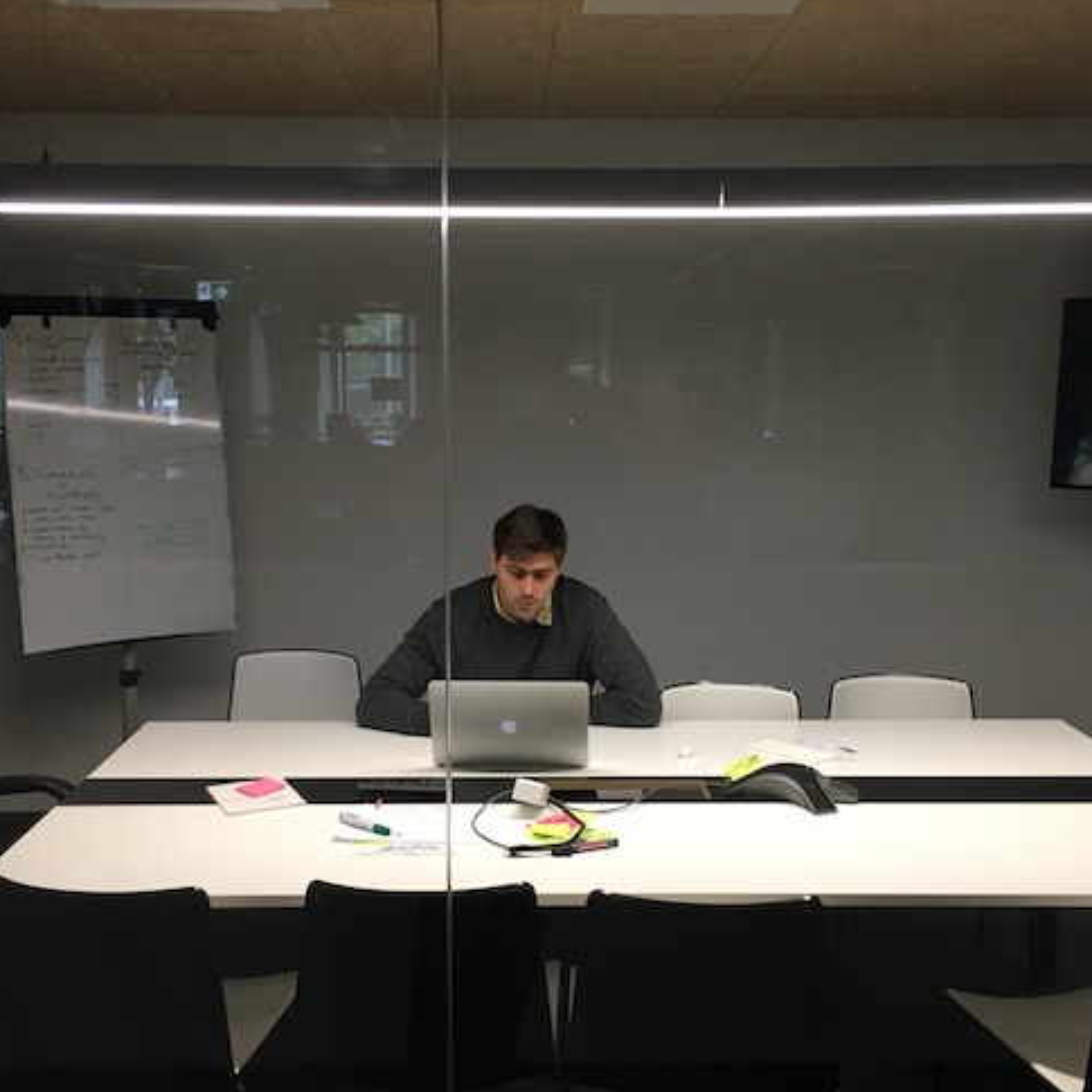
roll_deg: +0.8
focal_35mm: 37
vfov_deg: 44.9
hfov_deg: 44.9
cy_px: 551
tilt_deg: -5.7
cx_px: 529
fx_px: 1321
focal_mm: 4.15
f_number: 2.2
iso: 50
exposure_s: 1/33
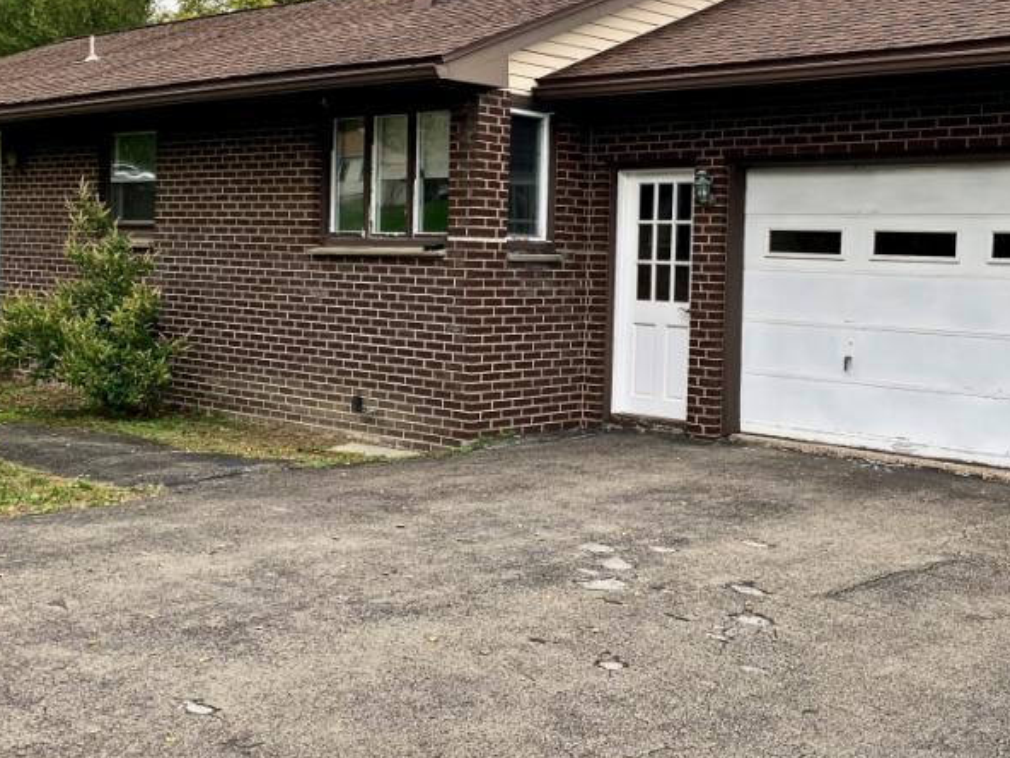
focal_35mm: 45
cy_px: 309
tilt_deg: -1.1
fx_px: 1313
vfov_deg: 32.1
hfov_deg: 41.9
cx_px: 609
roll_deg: -1.5
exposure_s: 1/190
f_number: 1.8
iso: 25
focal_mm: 4.25
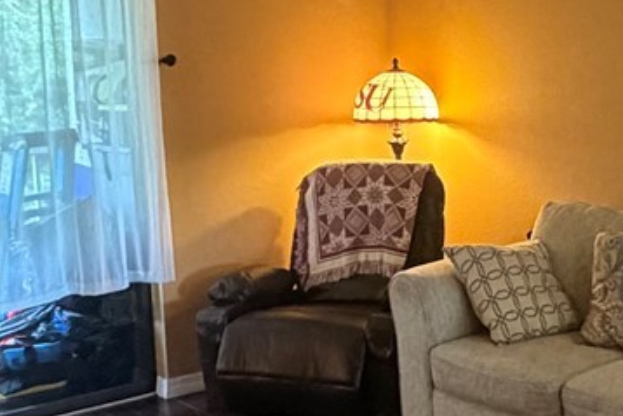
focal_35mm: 65
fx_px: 1125
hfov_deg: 30.4
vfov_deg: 20.9
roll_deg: +2.0
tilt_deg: -7.9
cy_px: 209
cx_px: 466
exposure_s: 1/60
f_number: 2.2
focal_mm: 2.22
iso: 800
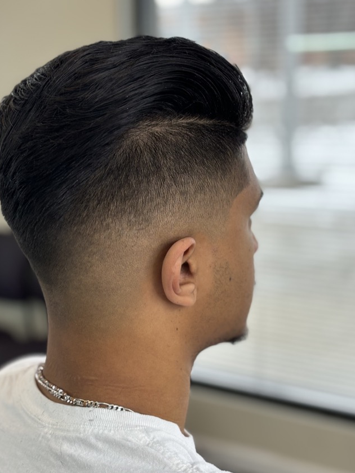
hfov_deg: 22.2
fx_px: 902
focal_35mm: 66
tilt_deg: -10.1
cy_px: 233
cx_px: 148
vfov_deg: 29.4
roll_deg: +0.8
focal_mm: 5.96
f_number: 1.6
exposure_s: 1/139
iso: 32
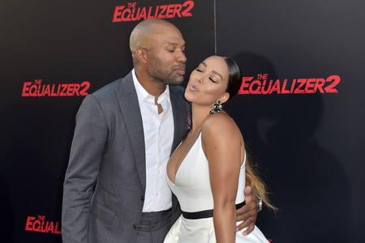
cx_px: 182
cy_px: 122
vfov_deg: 19.5
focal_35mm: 70
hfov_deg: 28.8
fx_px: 710
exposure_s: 1/250
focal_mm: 70
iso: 250
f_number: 6.3
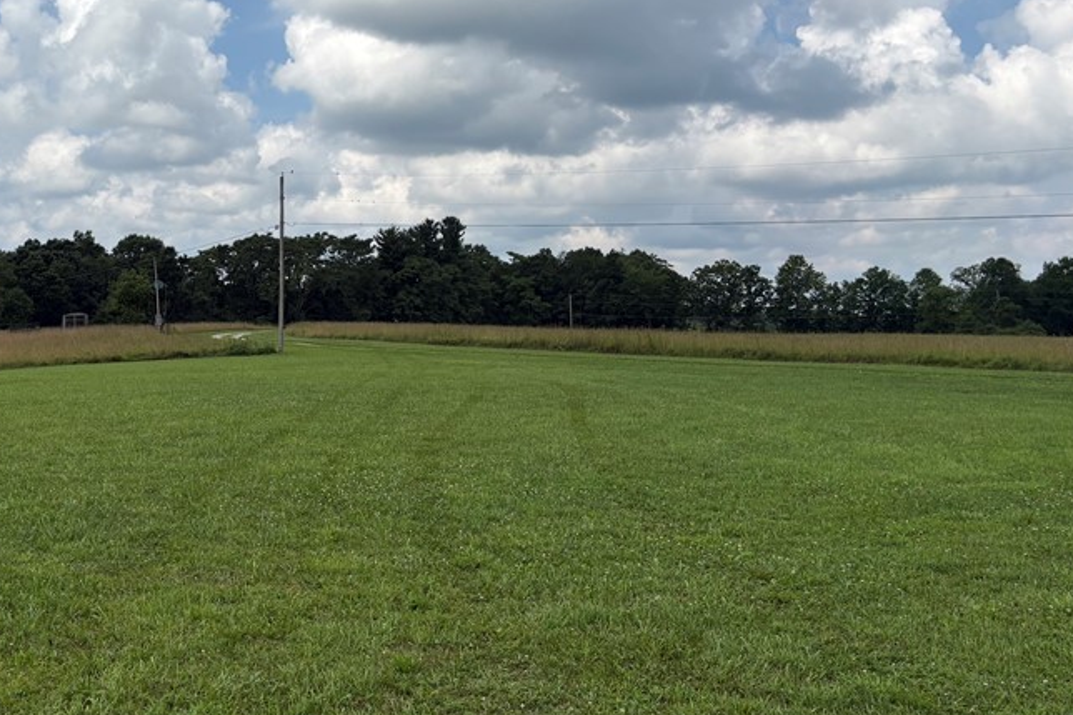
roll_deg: -0.4
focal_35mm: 43
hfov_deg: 43.7
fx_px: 1281
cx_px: 242
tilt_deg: +3.2
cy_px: 257
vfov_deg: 31.0
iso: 50
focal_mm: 5.96
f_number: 1.6
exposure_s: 1/6329
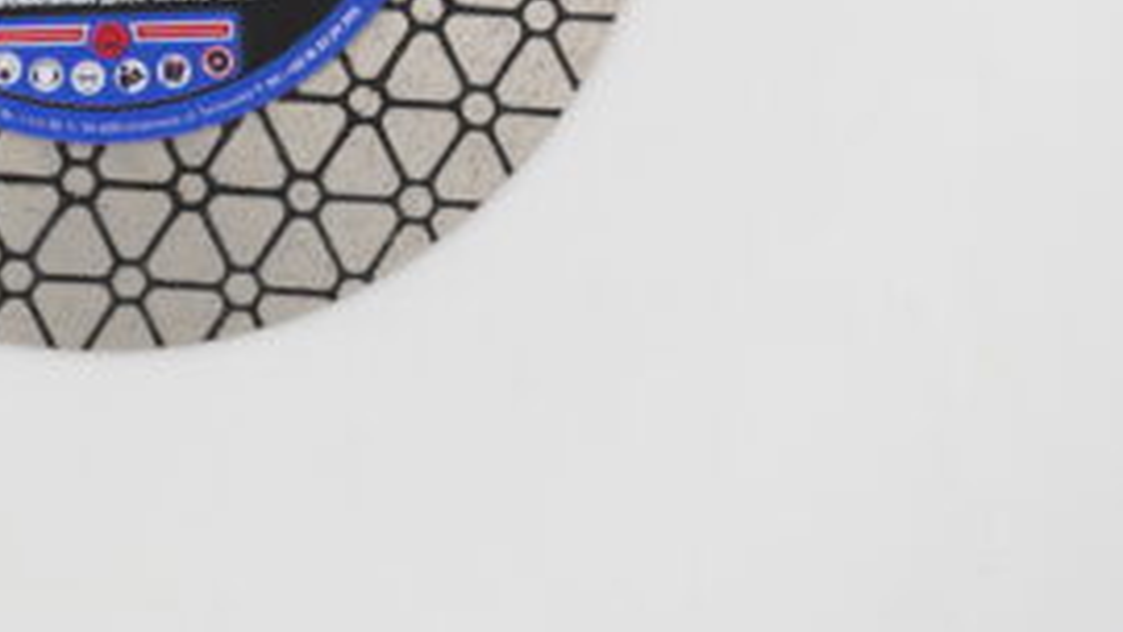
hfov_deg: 13.1
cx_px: 96
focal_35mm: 163
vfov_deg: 7.4
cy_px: -189
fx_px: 4855
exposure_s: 1/250
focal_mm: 70
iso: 200
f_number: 5
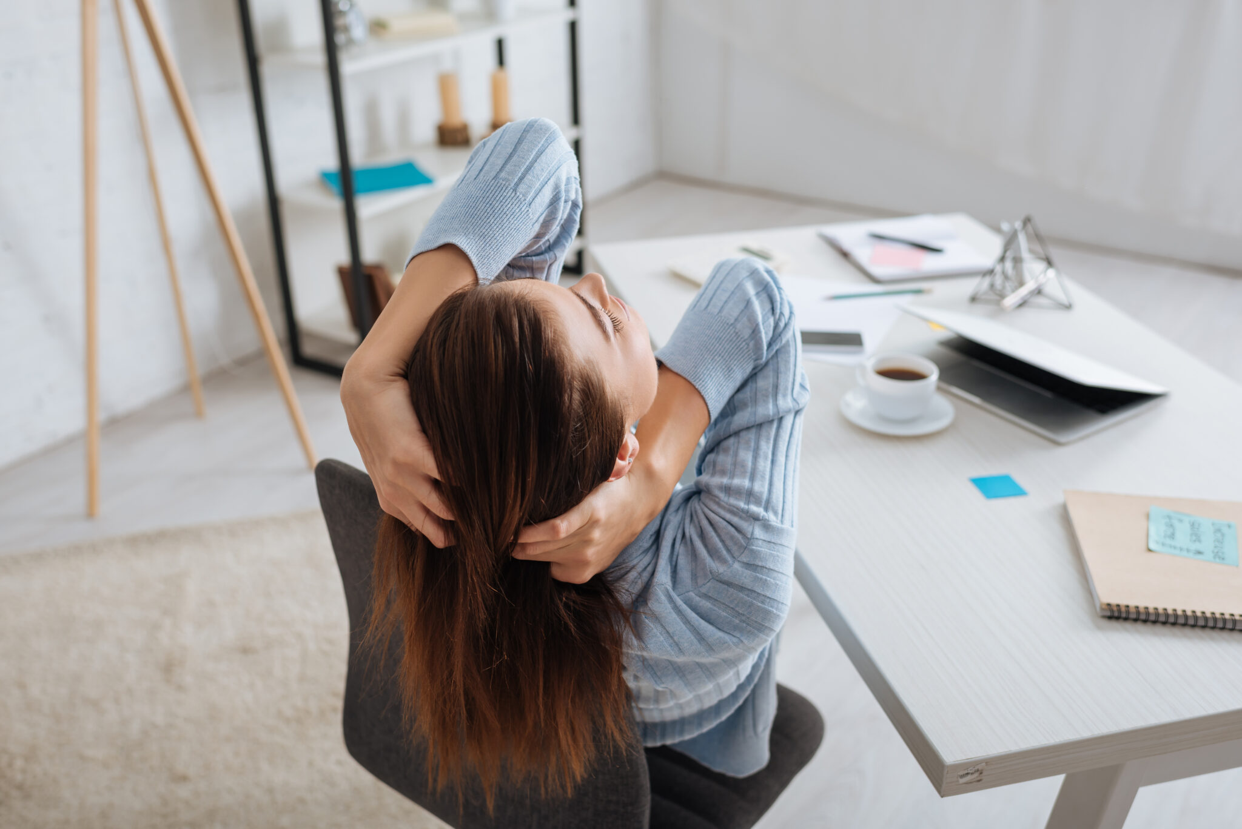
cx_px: 621
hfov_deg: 54.4
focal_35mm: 35
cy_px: 414
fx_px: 1208
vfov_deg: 37.9
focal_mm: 35
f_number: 3.2
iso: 100
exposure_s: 1/200
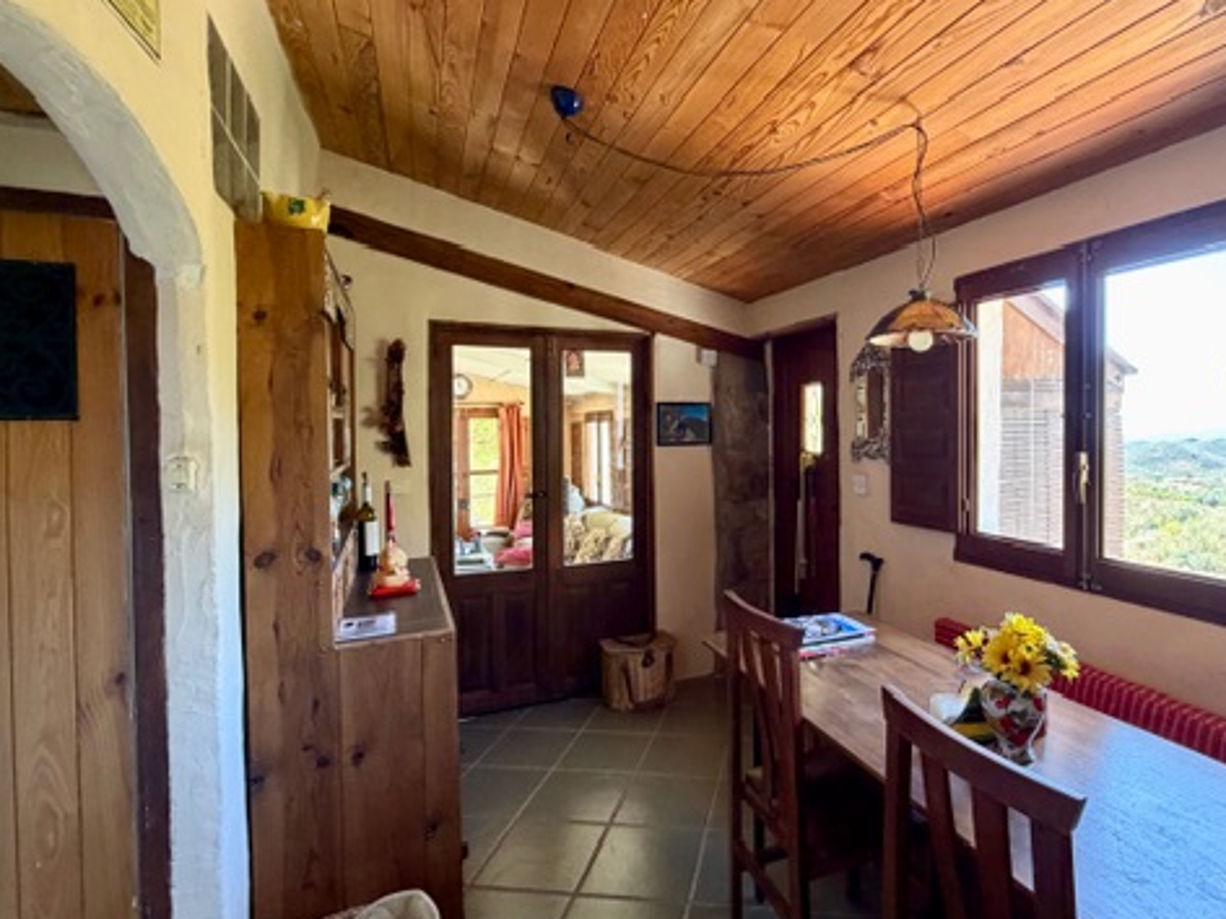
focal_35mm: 19
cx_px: 732
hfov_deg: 83.7
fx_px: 673
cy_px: 434
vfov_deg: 68.6
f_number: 2.2
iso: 320
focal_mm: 2.22
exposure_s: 1/67
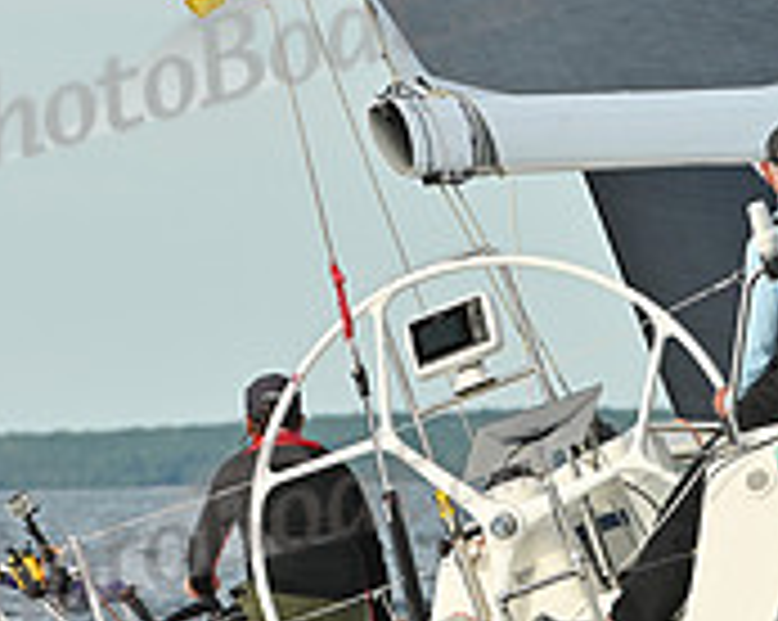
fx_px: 14467
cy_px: 236
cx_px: 782
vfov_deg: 2.5
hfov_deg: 3.1
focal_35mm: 629
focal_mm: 200
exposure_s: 1/1000
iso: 320
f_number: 7.1
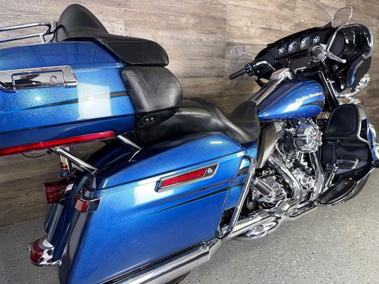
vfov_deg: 56.8
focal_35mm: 24
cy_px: 142
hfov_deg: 71.6
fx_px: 263
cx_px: 190
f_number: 1.78
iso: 64
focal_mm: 6.76
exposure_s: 1/22
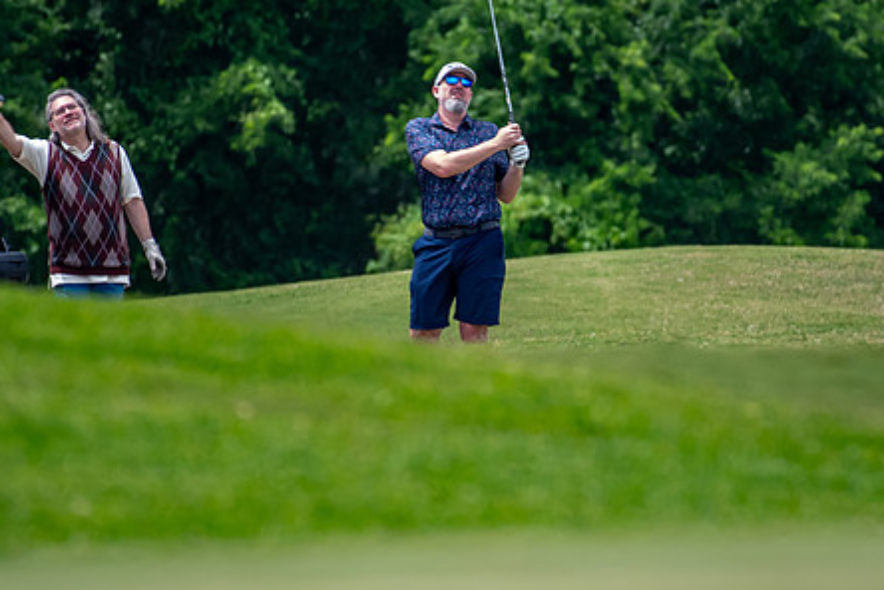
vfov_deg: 1.4
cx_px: 488
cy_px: 284
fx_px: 24063
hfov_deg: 2.1
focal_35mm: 980
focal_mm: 500
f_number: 5.6
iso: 1800
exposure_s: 1/2000
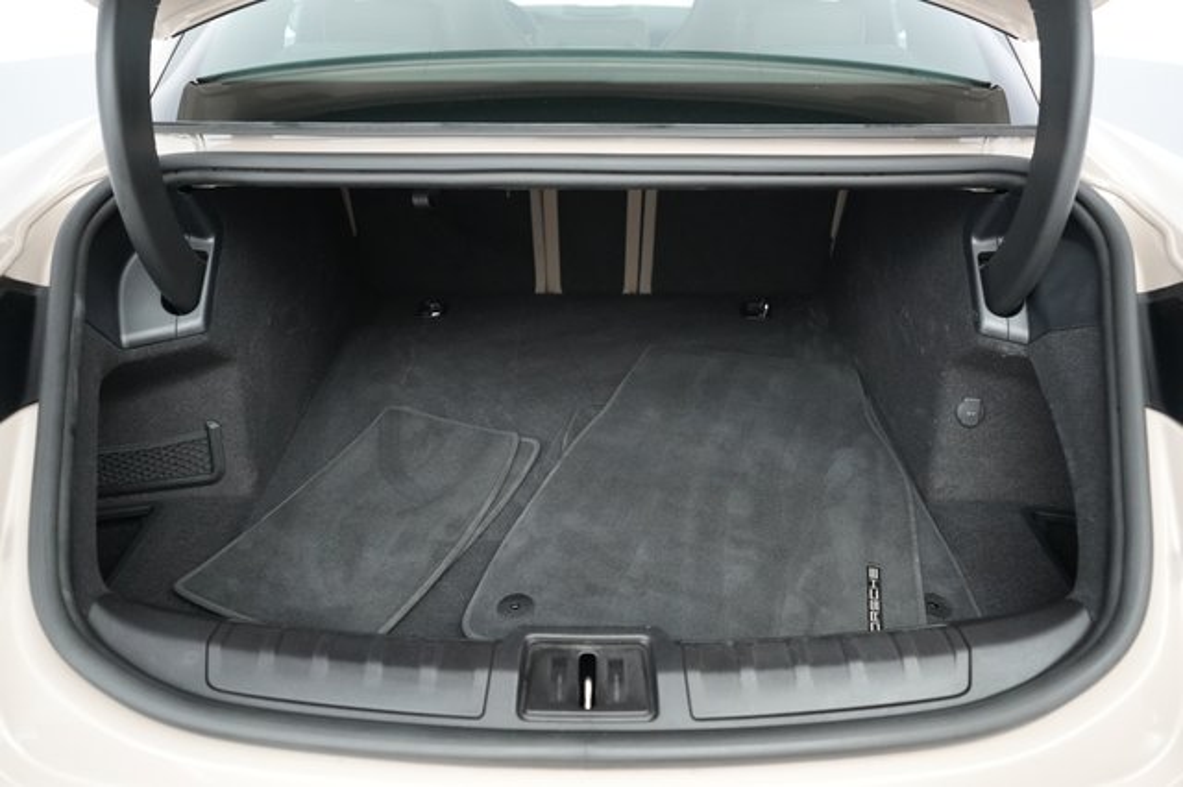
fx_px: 887
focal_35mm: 27
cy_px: 394
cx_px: 592
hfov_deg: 67.4
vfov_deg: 47.9
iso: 6400
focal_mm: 27
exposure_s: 1/160
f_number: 2.8
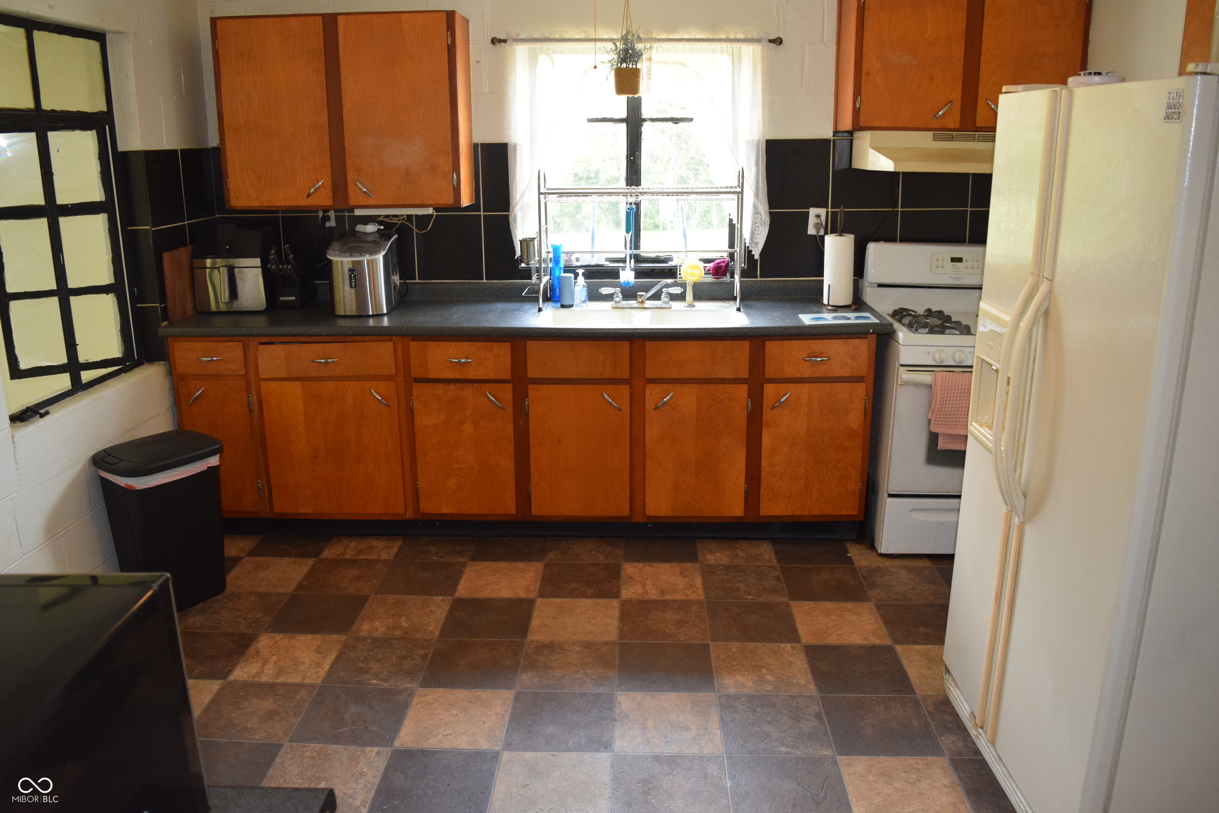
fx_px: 914
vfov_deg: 47.9
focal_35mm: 27
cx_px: 610
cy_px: 406
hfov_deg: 67.4
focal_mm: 18
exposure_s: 1/100
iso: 800
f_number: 5
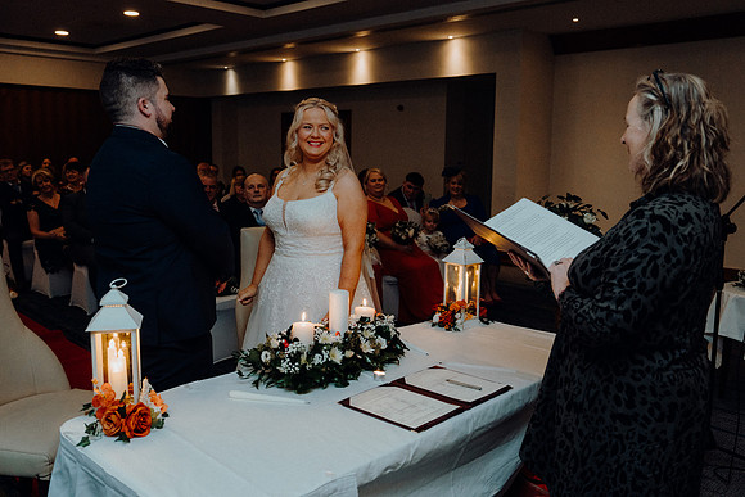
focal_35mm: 32
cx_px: 372
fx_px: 662
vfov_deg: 41.1
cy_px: 248
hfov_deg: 58.7
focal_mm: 32
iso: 2500
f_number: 3.5
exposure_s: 1/160
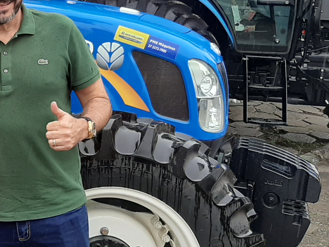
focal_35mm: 73
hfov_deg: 24.6
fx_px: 694
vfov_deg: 20.1
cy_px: 95
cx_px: -45
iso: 40
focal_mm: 3.93
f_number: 1.7
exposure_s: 1/531
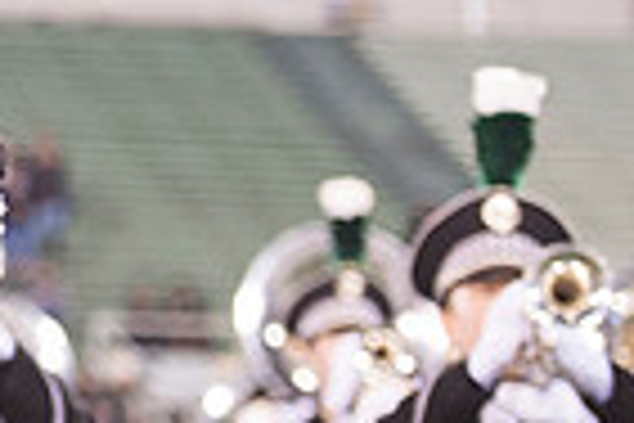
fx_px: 6146
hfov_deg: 5.8
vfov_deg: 3.9
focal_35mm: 349
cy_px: 4
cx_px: -612
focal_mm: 85
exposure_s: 1/400
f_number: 2.8
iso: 2500
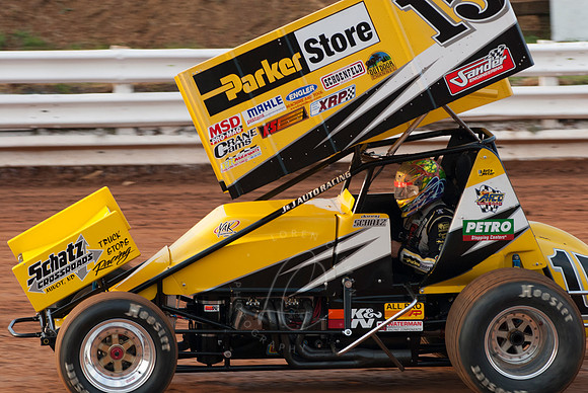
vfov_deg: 6.8
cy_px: 196
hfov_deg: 10.1
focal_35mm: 202
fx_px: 3311
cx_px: 294
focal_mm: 135
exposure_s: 1/400
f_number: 4.5
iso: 250
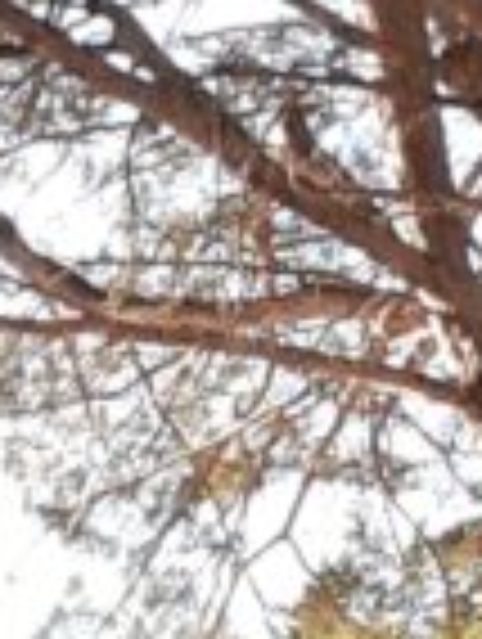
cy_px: 1580
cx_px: -1050
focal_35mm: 223
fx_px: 4128
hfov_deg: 6.1
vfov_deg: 8.1
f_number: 2
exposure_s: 1/173
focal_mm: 2.61
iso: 40
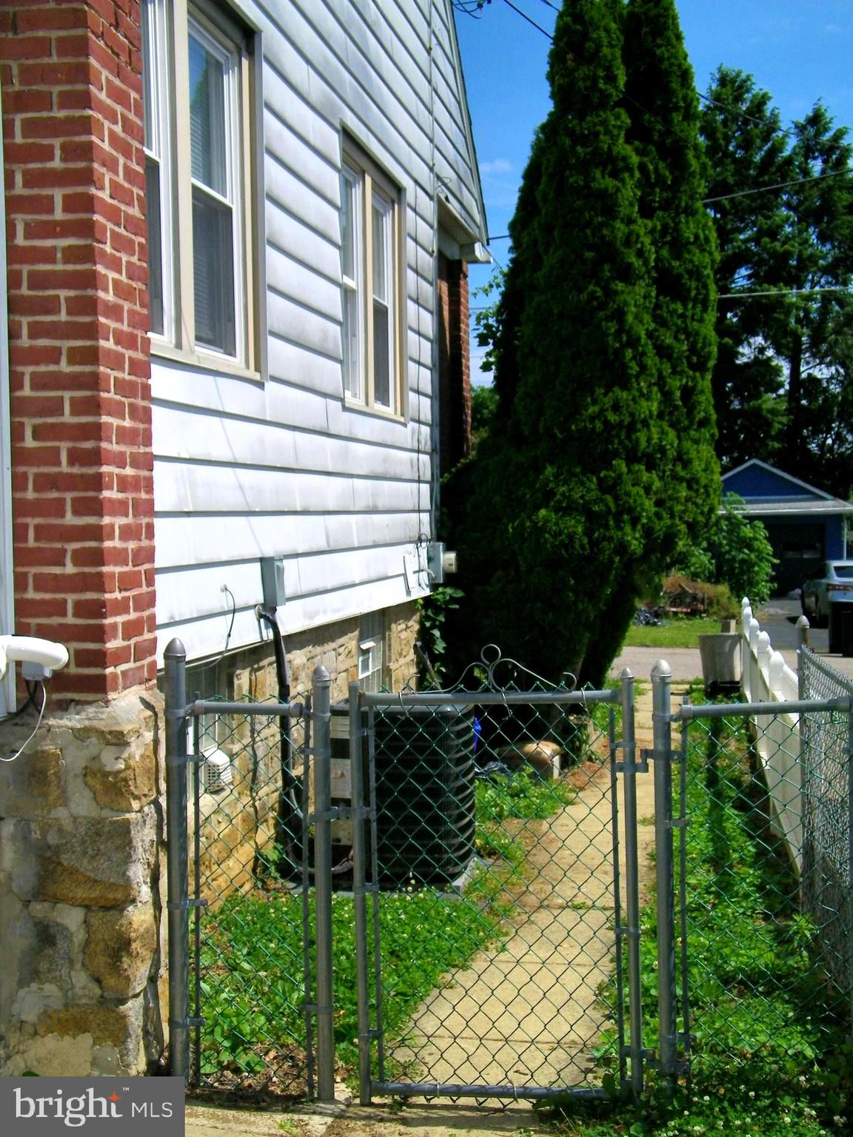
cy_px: 568
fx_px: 1413
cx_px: 426
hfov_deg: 33.6
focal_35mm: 43
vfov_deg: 43.9
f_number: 7.8
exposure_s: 1/500
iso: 80
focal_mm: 7.7
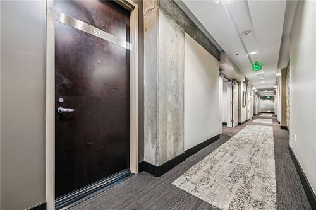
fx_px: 123
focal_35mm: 14
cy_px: 105
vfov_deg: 81.2
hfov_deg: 104.3
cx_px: 158
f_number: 8
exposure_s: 1/1.25
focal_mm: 14
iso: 250
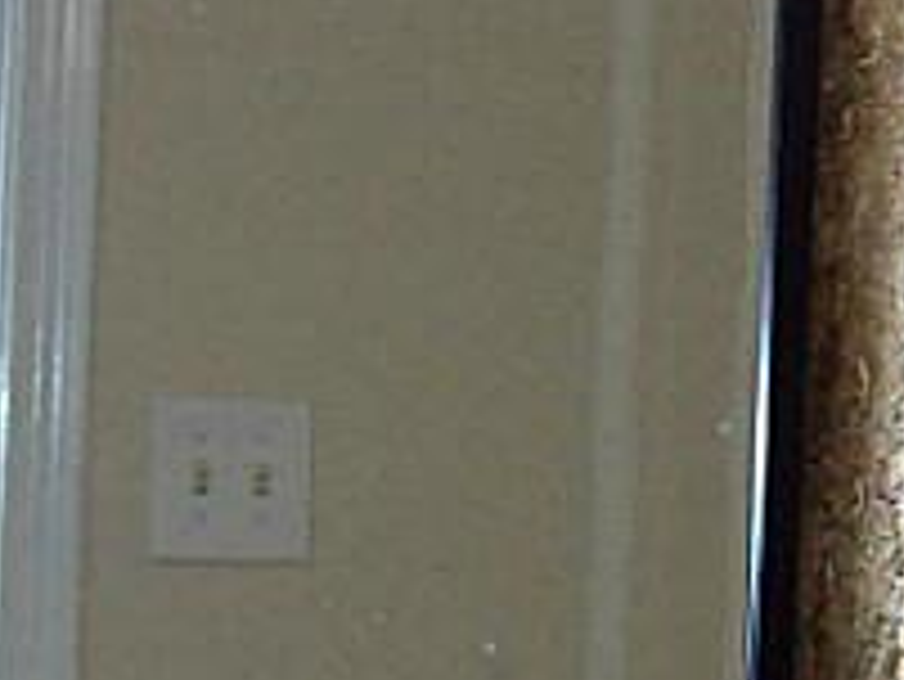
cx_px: 747
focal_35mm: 183
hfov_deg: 10.8
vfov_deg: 8.1
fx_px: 4782
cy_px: 680
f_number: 2.7
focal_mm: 6
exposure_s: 1/64
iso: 80
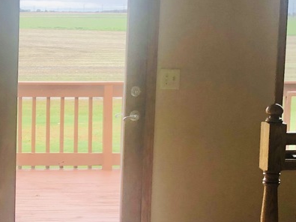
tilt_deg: -7.1
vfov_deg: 14.5
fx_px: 872
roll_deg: -1.3
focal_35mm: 102
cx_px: -40
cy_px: 138
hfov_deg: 18.4
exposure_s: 1/120
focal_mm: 3.99
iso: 50
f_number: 1.8
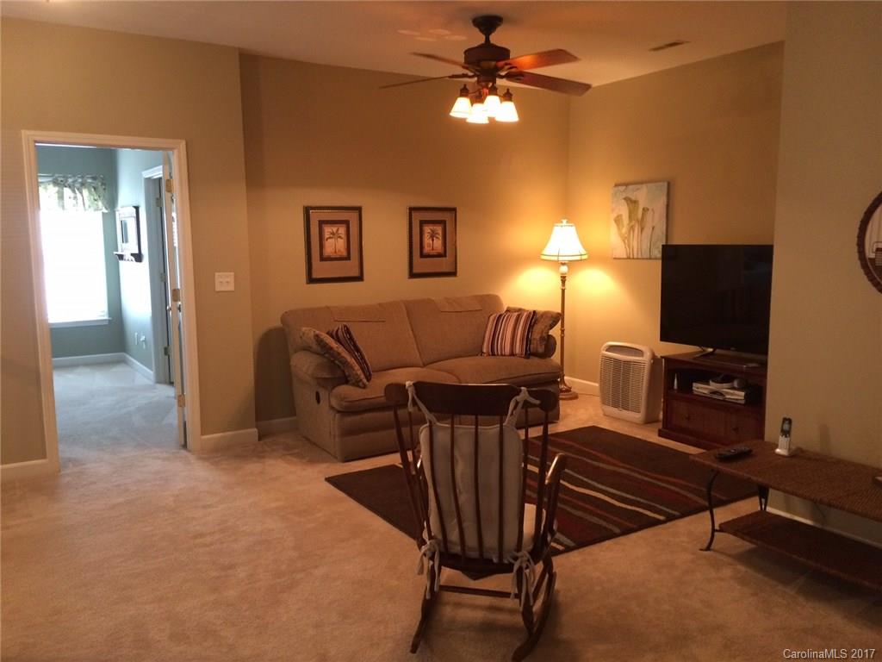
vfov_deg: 48.2
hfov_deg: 61.7
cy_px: 331
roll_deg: +1.3
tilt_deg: -7.0
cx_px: 441
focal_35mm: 29
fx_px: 739
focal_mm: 4.15
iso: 200
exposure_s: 1/30
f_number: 2.2
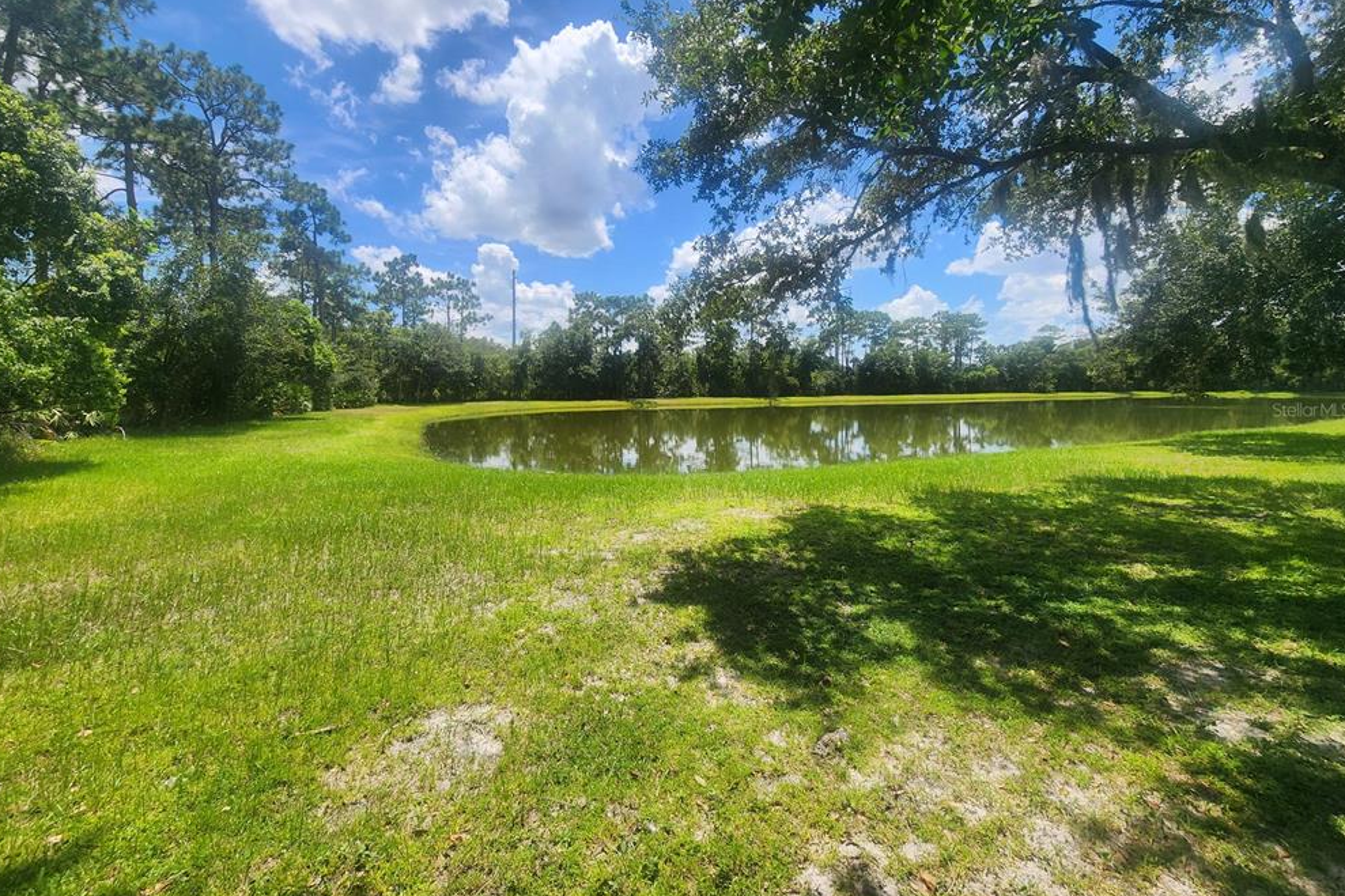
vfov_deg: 81.0
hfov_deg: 104.2
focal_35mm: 14
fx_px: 523
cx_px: 658
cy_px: 409
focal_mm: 2.2
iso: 50
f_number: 2.2
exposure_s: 1/2163
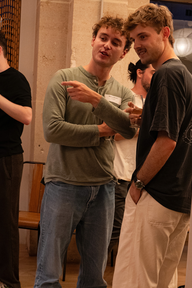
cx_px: 105
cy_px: 188
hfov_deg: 18.7
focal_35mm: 73
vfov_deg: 27.6
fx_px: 584
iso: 4000
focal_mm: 46
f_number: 5.6
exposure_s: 1/100
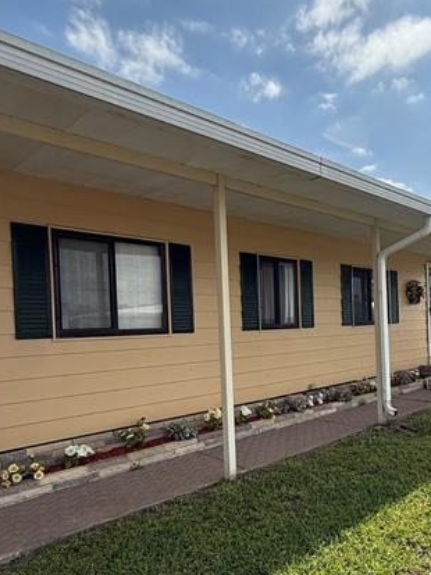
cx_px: 274
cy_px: 338
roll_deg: +1.4
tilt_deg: -1.1
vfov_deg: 66.8
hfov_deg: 52.4
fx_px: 432
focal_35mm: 26
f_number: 2.2
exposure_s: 1/2410
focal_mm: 2.22
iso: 64
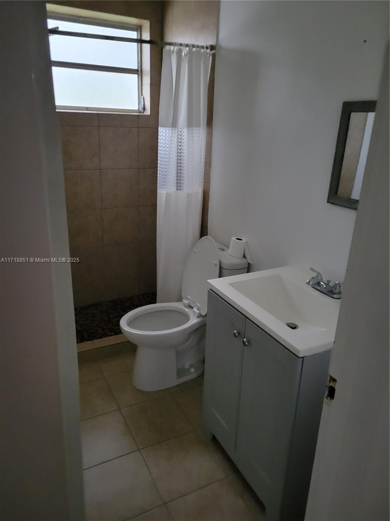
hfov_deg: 53.1
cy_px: 260
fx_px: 391
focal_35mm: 26
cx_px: 195
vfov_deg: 67.3
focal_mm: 5.4
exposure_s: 1/24
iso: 1000
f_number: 1.8
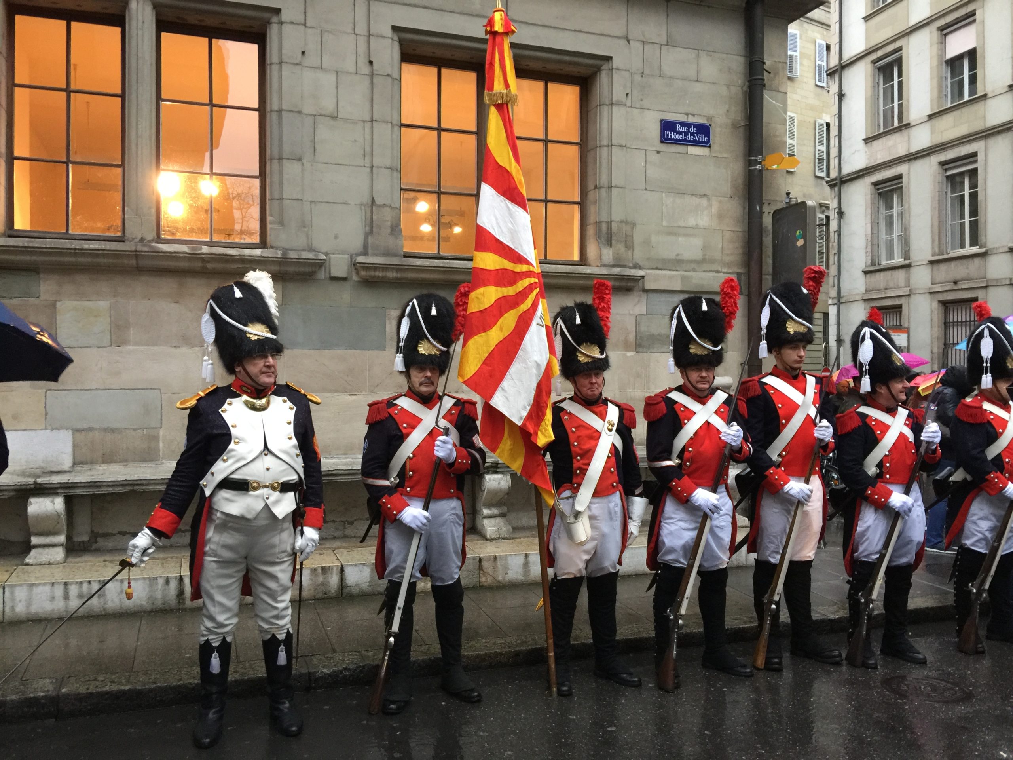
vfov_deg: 48.2
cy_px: 380
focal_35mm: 29
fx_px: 849
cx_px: 506
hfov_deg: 61.7
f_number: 2.2
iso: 100
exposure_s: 1/17
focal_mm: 4.15
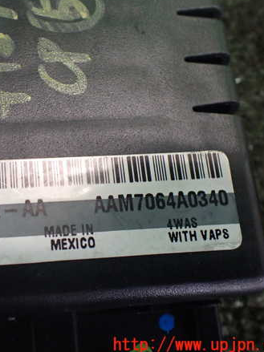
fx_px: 417
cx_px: 54
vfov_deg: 45.8
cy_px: 175
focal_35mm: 41
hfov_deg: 34.1
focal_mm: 5.4
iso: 640
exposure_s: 1/125
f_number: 2.3
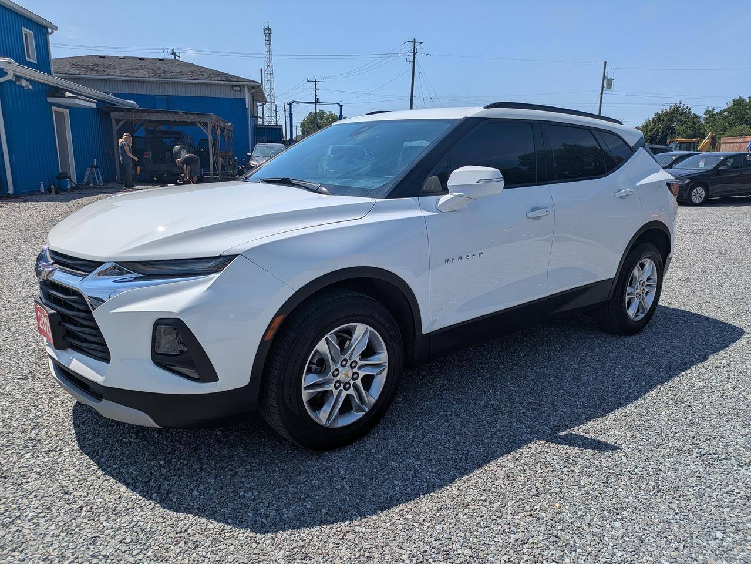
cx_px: 376
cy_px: 282
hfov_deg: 69.4
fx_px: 543
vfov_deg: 54.9
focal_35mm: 25
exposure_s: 1/3953
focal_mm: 5.43
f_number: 1.89
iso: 49
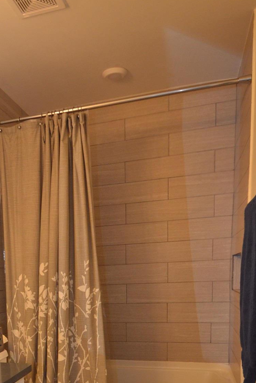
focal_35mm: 36
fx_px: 379
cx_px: 15
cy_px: 313
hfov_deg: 34.7
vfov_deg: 50.1
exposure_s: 1/60
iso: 800
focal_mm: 11.5
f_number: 3.5
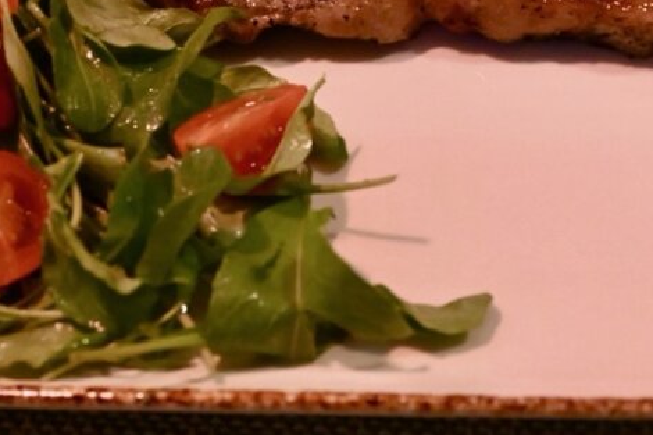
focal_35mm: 92
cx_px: 397
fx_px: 1668
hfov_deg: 22.1
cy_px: -26
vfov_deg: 14.6
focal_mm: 24
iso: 3200
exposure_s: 1/80
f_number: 4.2
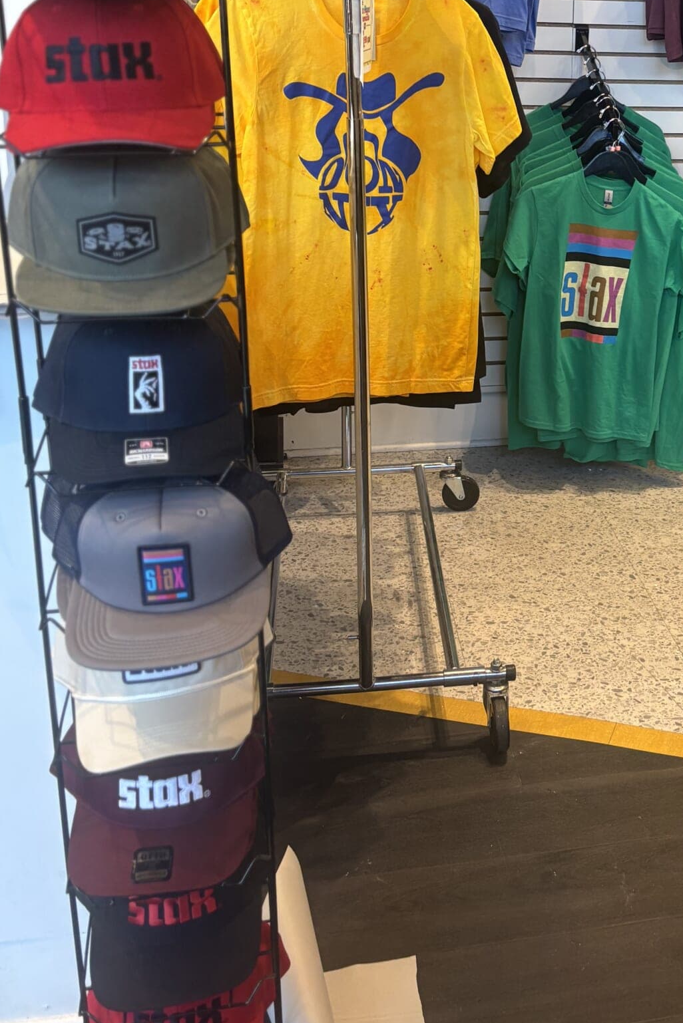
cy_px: 309
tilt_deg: -15.3
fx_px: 1280
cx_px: 607
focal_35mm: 45
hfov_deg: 28.8
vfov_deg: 42.8
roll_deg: -2.9
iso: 160
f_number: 1.6
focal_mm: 5.96
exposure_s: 1/60
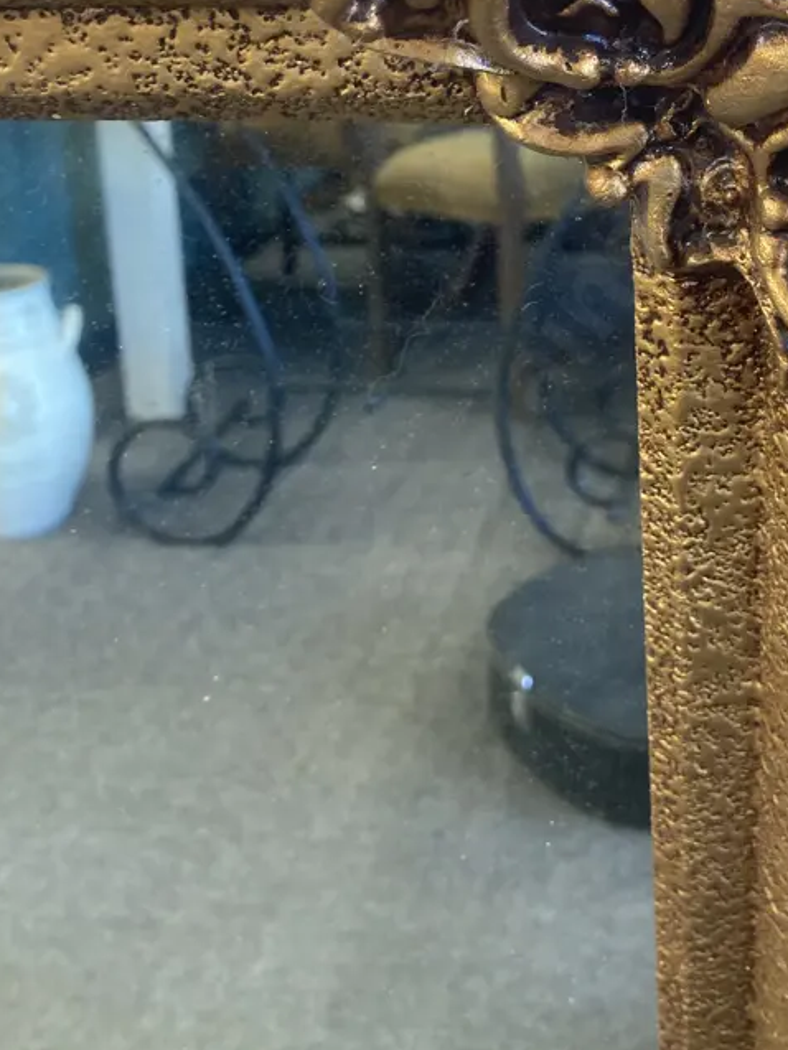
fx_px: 1365
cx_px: 621
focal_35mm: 45
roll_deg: +3.4
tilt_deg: -38.8
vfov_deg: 40.9
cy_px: 267
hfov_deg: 31.4
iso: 160
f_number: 1.8
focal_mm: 3.99
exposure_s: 1/50
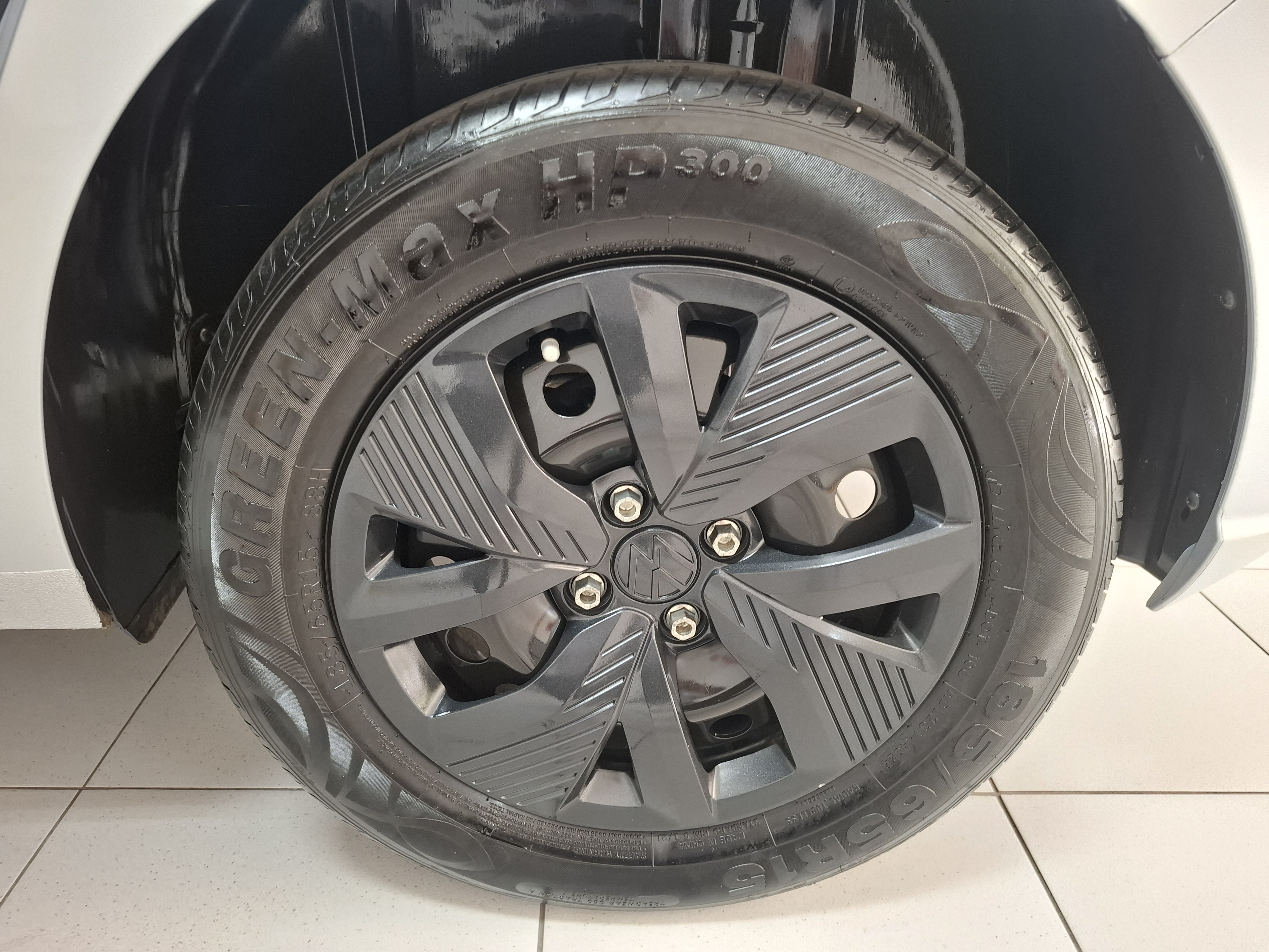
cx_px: 634
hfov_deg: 73.9
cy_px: 476
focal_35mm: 23
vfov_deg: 58.9
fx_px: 843
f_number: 1.8
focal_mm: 5.54
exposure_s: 1/24
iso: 400
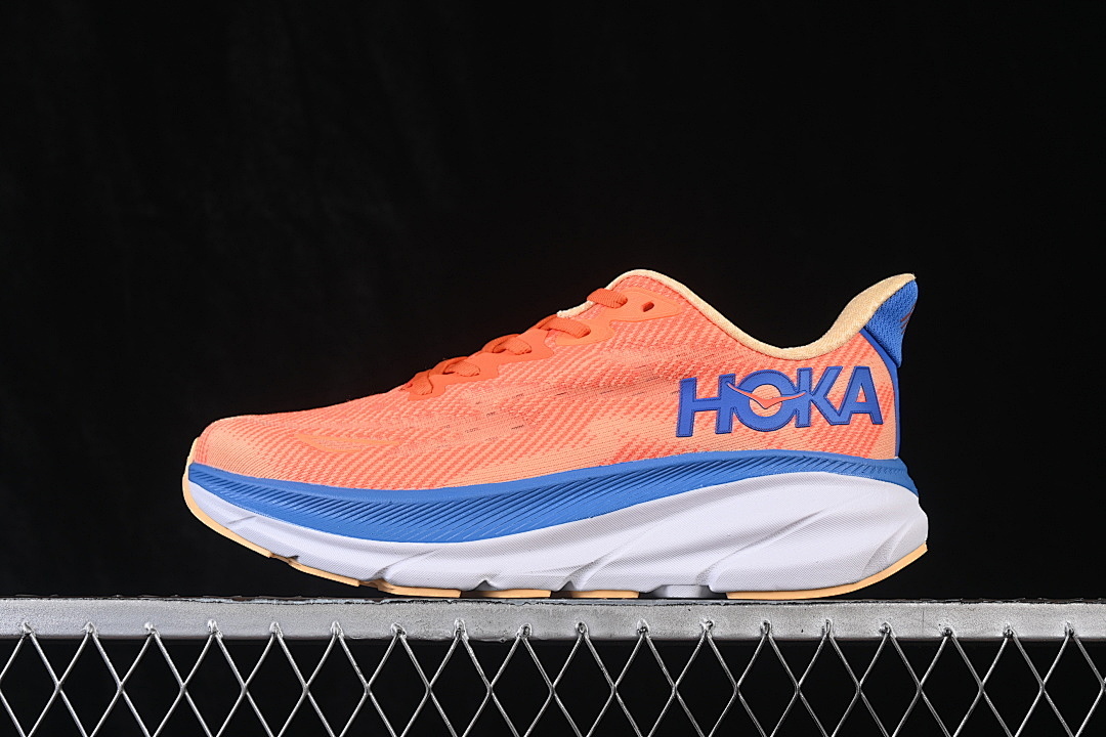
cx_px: 553
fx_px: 2304
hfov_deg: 27.0
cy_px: 368
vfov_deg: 18.2
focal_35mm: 75
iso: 160
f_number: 8
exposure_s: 1/80
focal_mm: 50
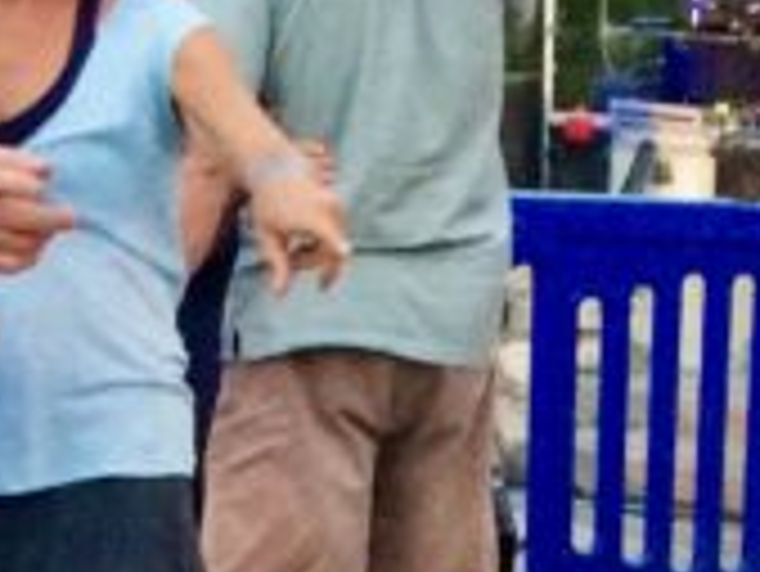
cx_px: 648
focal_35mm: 176
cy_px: 1491
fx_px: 3867
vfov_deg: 7.7
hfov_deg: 11.2
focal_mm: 4.15
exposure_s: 1/30
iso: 250
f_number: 2.2
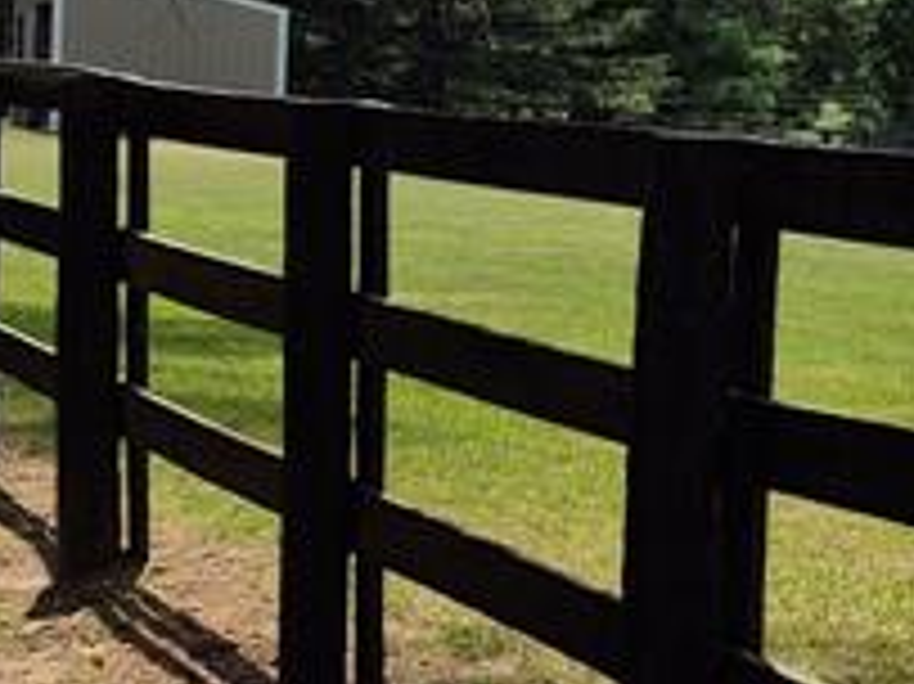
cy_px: 112
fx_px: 3061
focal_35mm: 116
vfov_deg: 12.7
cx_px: 2148
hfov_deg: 13.1
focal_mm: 5.4
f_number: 1.8
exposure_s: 1/2648
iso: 25
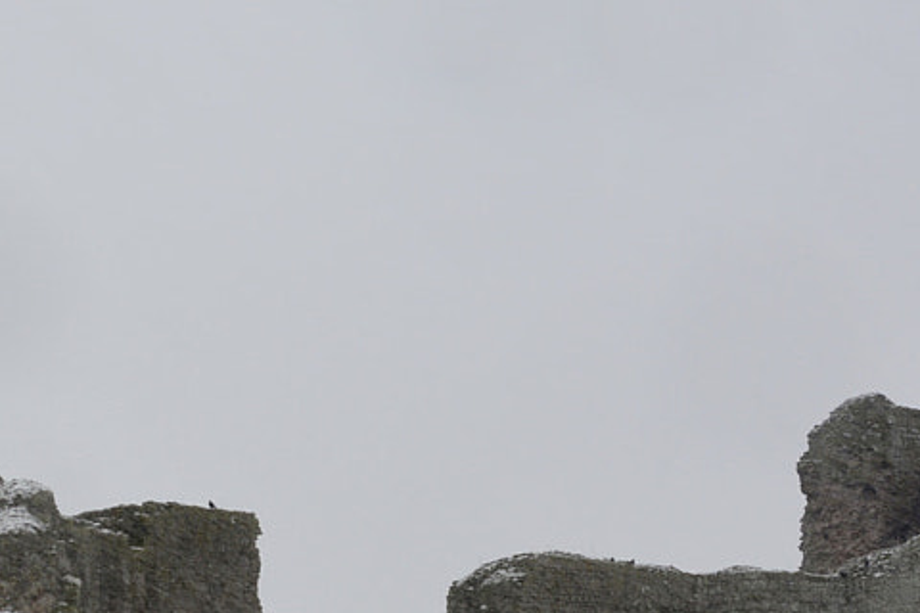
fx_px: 2555
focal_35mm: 100
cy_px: 822
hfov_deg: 19.6
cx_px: -77
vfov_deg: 13.2
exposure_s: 1/25
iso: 100
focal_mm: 20
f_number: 8
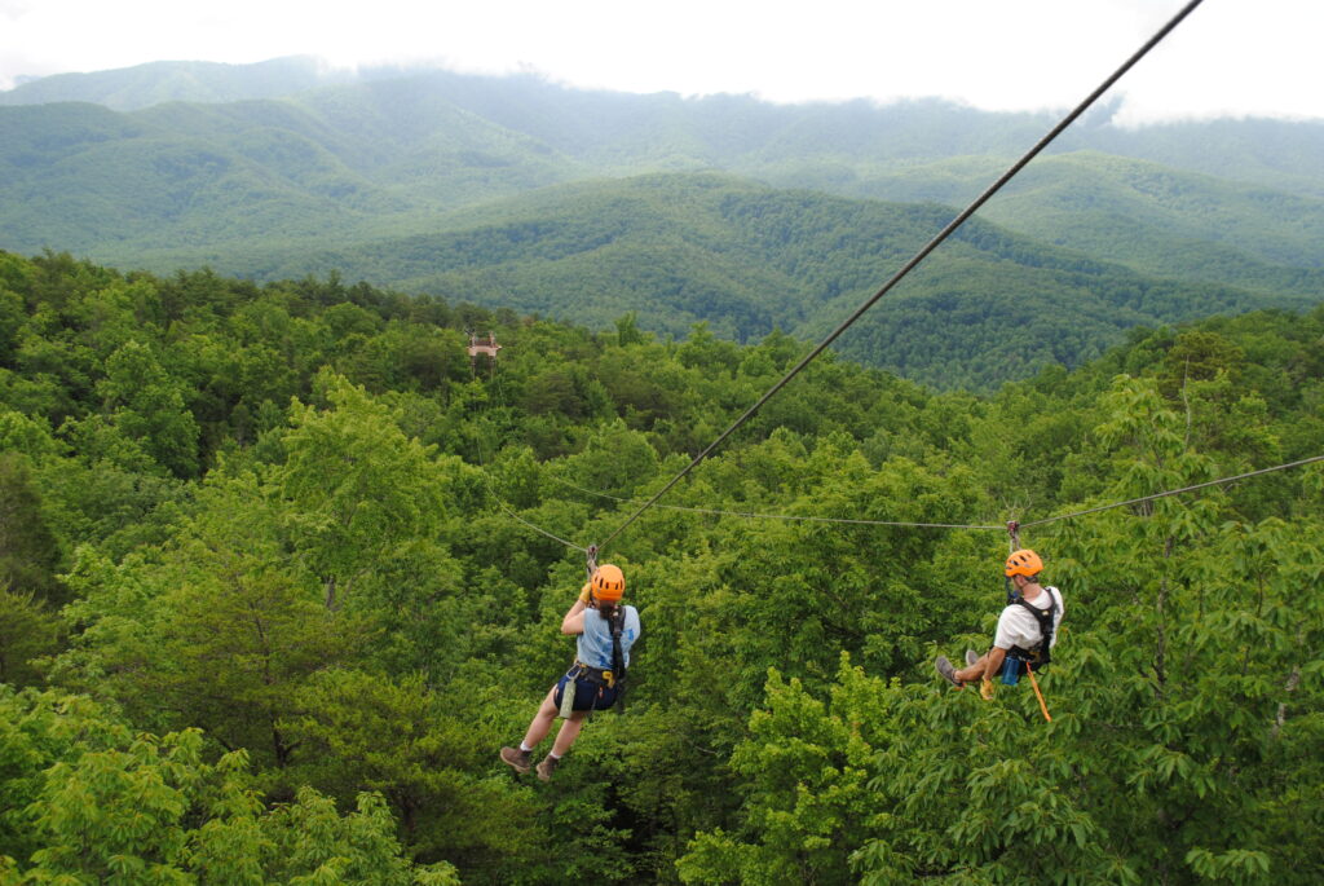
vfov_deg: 37.0
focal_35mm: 36
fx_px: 1325
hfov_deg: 53.1
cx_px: 662
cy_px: 443
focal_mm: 24
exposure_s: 1/250
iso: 160
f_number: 5.6
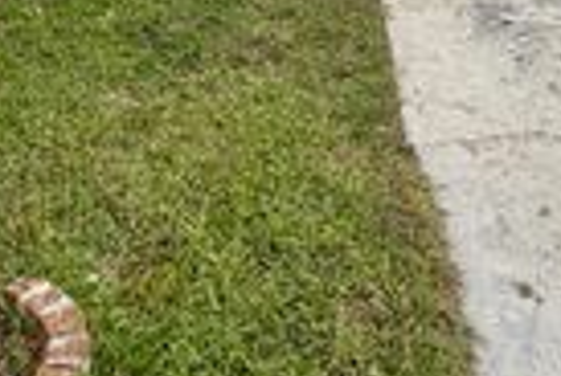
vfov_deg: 18.8
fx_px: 828
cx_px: 311
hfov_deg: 37.4
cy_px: -329
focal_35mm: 53
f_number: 2.2
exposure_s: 1/770
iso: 25
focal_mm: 2.22
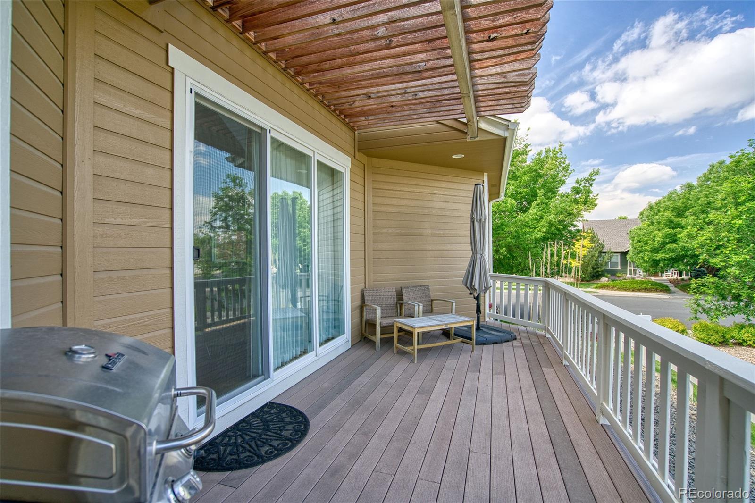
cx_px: 378
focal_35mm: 16
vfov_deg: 73.7
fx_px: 335
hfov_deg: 96.7
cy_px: 252
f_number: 4
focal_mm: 16
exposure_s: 1/640
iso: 500
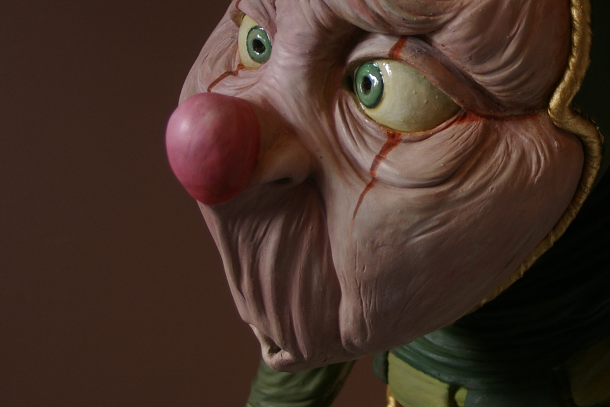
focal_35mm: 112
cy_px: 99
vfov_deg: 12.2
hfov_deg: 18.1
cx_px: 509
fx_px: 1897
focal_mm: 39
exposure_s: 1/30
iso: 200
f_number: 5.6
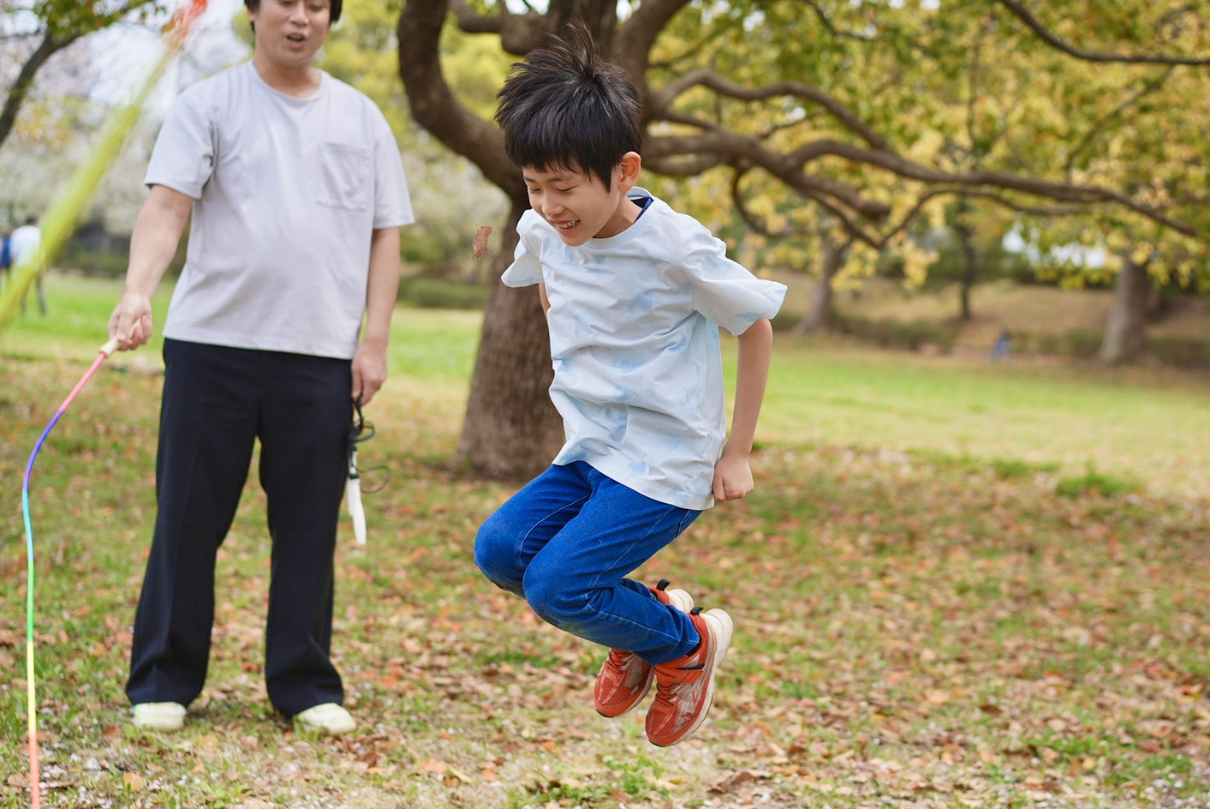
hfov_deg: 36.2
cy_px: 404
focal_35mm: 55
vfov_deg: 24.7
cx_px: 605
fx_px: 1850
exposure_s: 1/1250
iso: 100
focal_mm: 55
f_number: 2.8
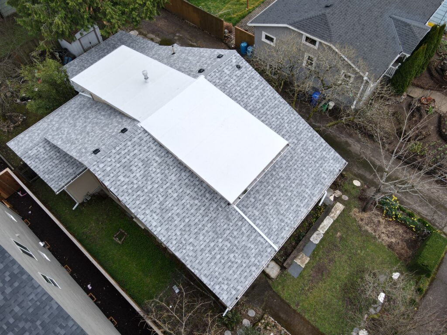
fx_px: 310
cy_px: 168
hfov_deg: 71.6
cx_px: 224
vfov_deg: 56.8
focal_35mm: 24
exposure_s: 1/160
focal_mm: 4.5
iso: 100
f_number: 2.8
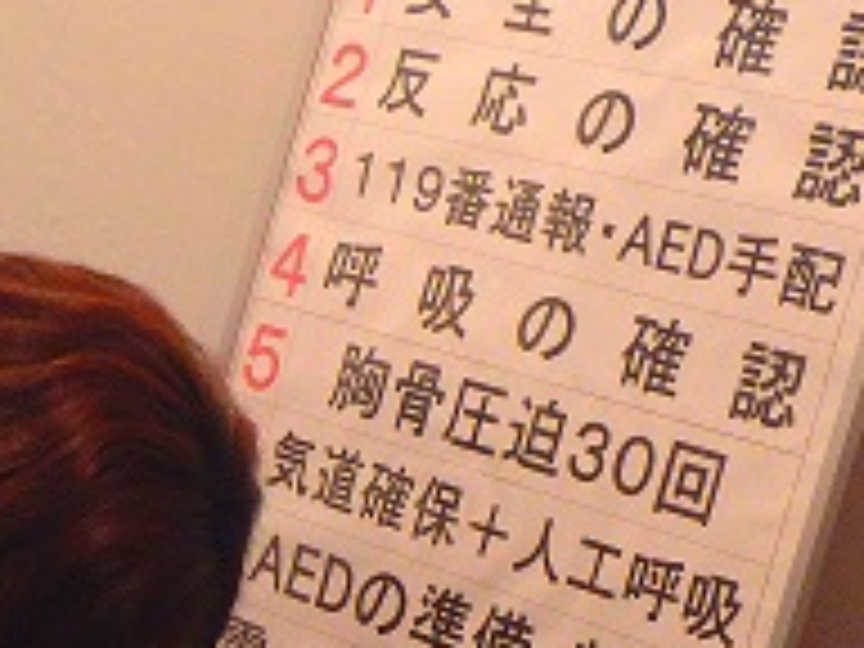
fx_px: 3145
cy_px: 644
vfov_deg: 11.6
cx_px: -180
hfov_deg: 15.1
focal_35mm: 126
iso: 500
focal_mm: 7.5
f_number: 5.2
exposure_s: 1/40
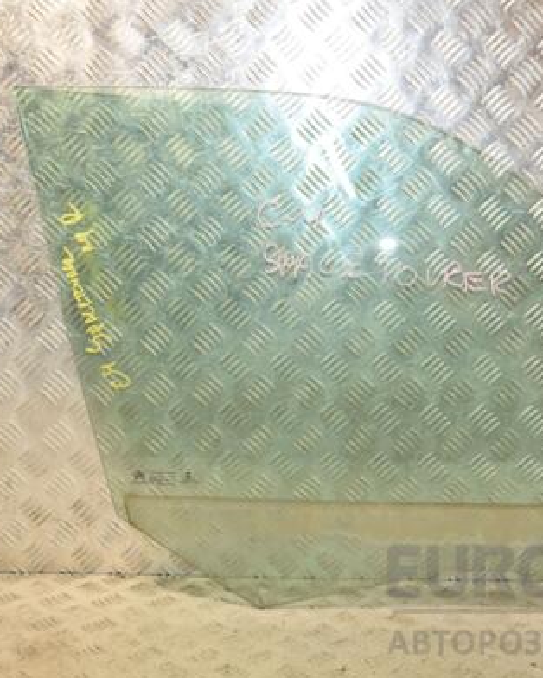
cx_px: 355
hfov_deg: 27.0
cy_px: 341
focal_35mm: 56
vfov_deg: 33.6
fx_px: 1124
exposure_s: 1/200
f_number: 5.6
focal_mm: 26
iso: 800
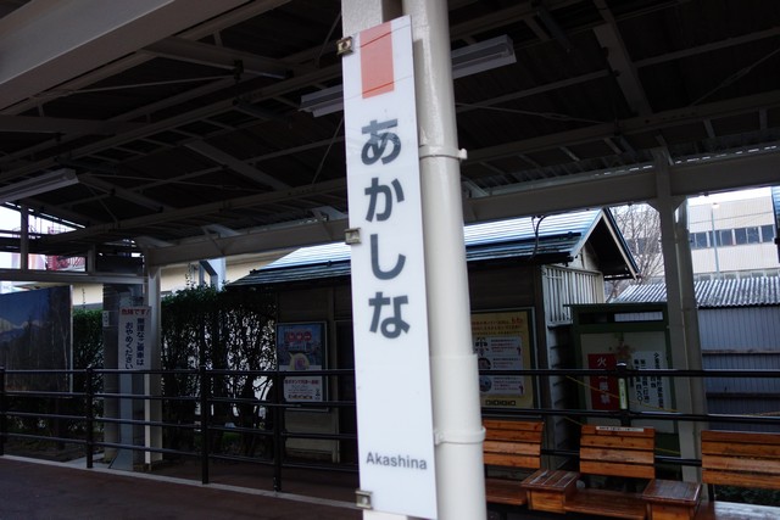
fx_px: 607
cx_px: 390
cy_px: 260
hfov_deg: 65.5
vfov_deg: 46.4
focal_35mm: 28
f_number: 1.8
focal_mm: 10.4
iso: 400
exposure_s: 1/100
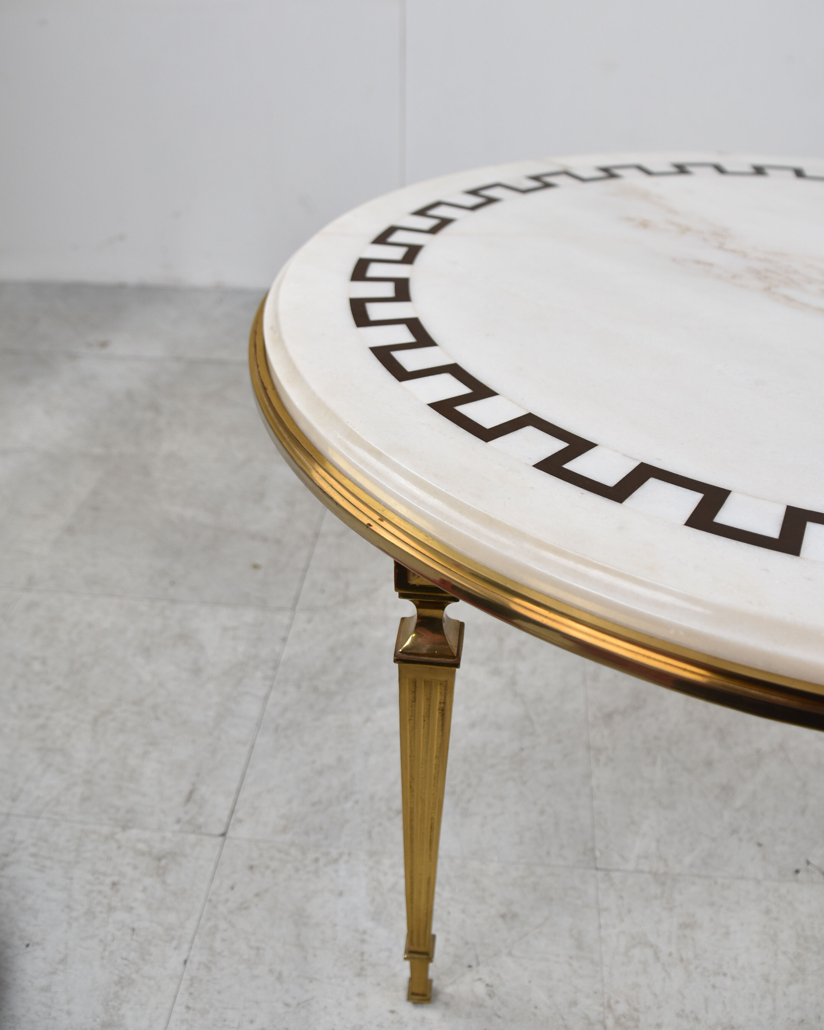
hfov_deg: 41.6
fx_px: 1084
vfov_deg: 50.7
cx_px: 412
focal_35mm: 36
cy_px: 463
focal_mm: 21
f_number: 3.5
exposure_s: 1/40
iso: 250
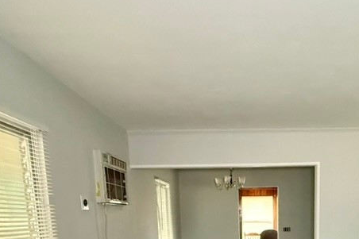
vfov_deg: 34.9
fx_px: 329
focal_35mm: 33
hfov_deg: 55.7
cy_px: 256
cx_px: 246
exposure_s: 1/60
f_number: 2.2
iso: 1250
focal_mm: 2.22
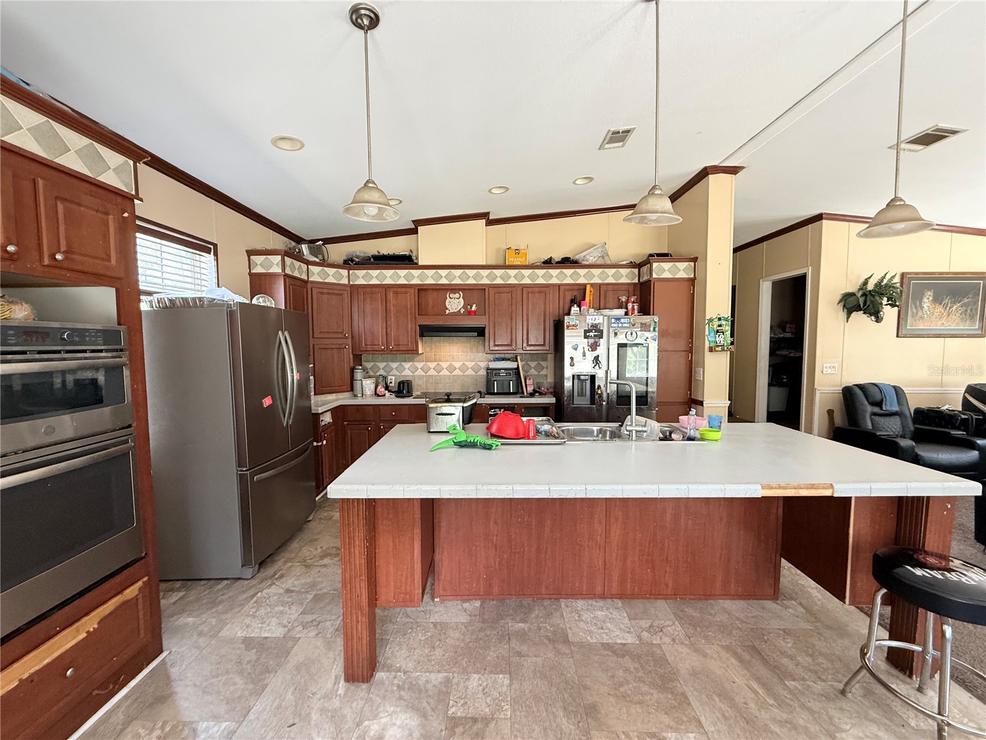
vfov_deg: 85.7
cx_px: 493
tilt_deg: -2.5
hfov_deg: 102.1
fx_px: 399
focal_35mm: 14
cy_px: 370
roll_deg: +1.0
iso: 320
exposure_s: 1/85
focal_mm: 2.22
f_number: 2.2
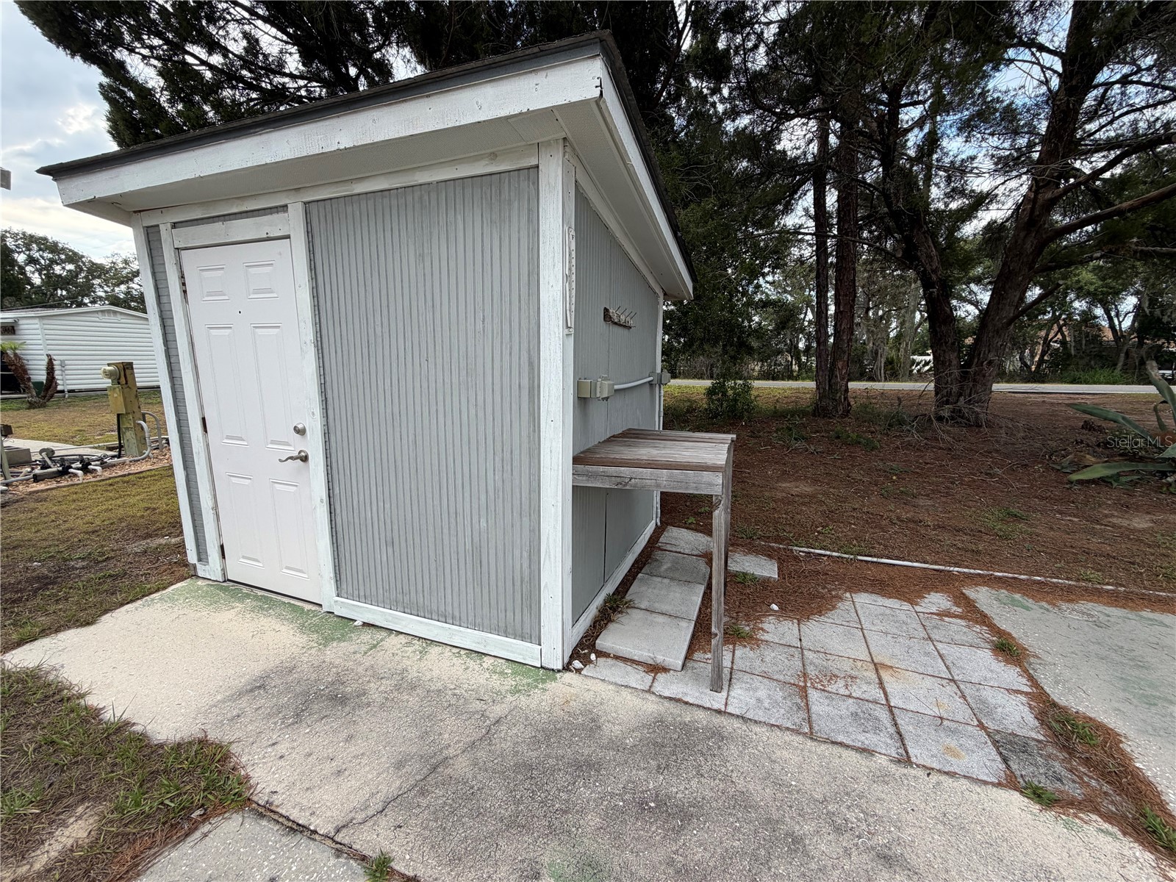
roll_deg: +0.3
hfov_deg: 102.1
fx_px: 476
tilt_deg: -10.2
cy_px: 441
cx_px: 588
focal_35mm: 14
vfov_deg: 85.7
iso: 50
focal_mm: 2.22
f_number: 2.2
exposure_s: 1/324
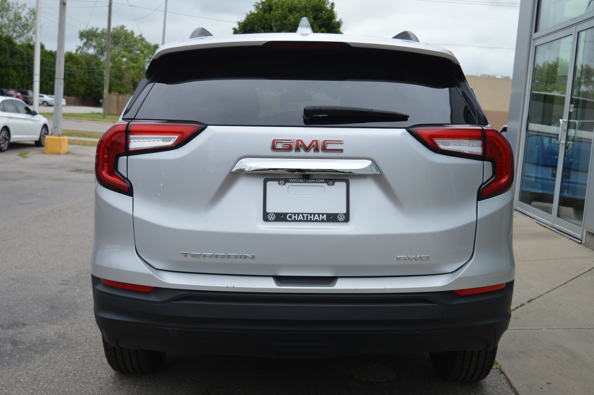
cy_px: 198
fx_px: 742
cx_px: 297
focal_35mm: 45
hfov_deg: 43.6
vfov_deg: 29.8
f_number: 5.6
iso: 100
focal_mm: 30
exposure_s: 1/125
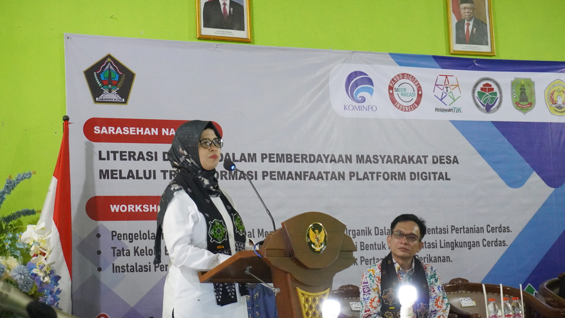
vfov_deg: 15.3
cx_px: 282
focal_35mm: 79
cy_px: 182
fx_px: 1184
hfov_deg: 26.9
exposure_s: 1/160
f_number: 5.6
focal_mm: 50
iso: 6400
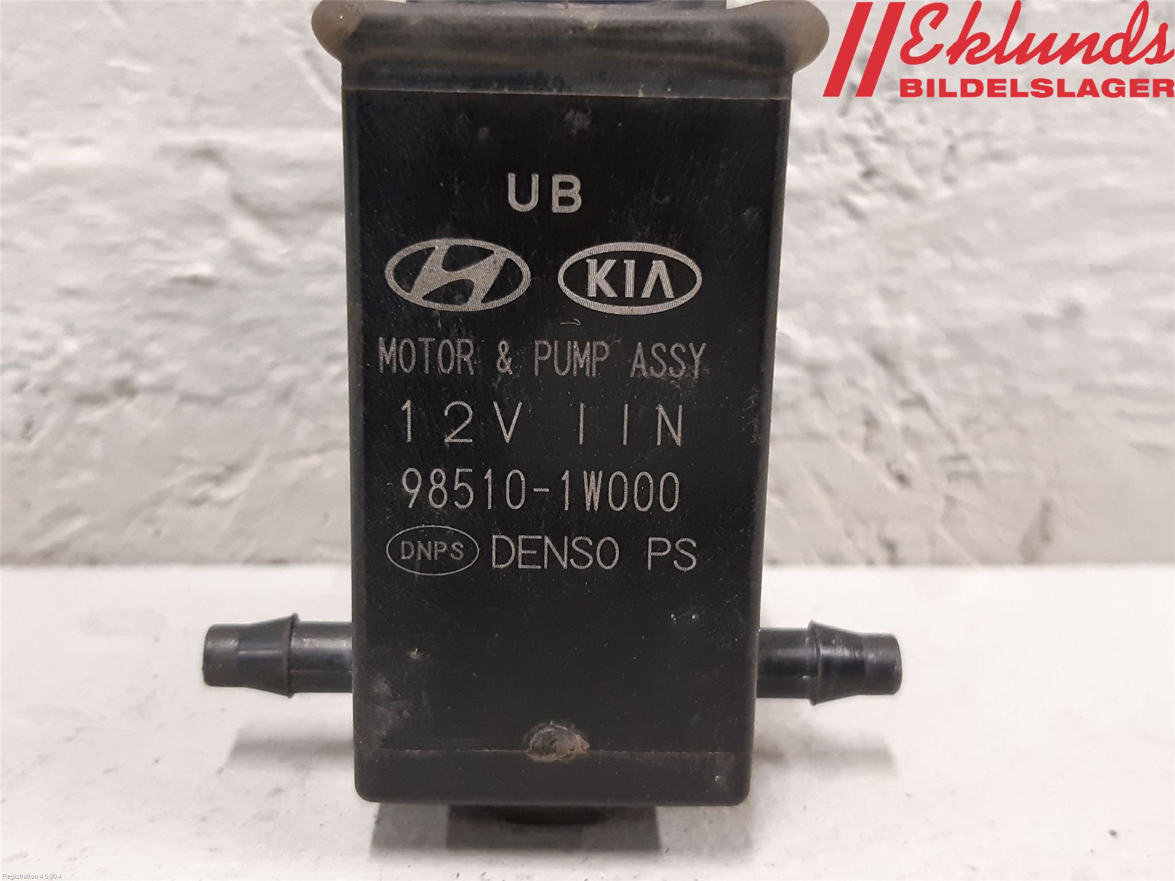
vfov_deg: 53.1
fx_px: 883
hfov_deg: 67.3
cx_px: 588
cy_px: 440
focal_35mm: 26
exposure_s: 1/33
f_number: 1.7
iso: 250
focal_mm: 3.93
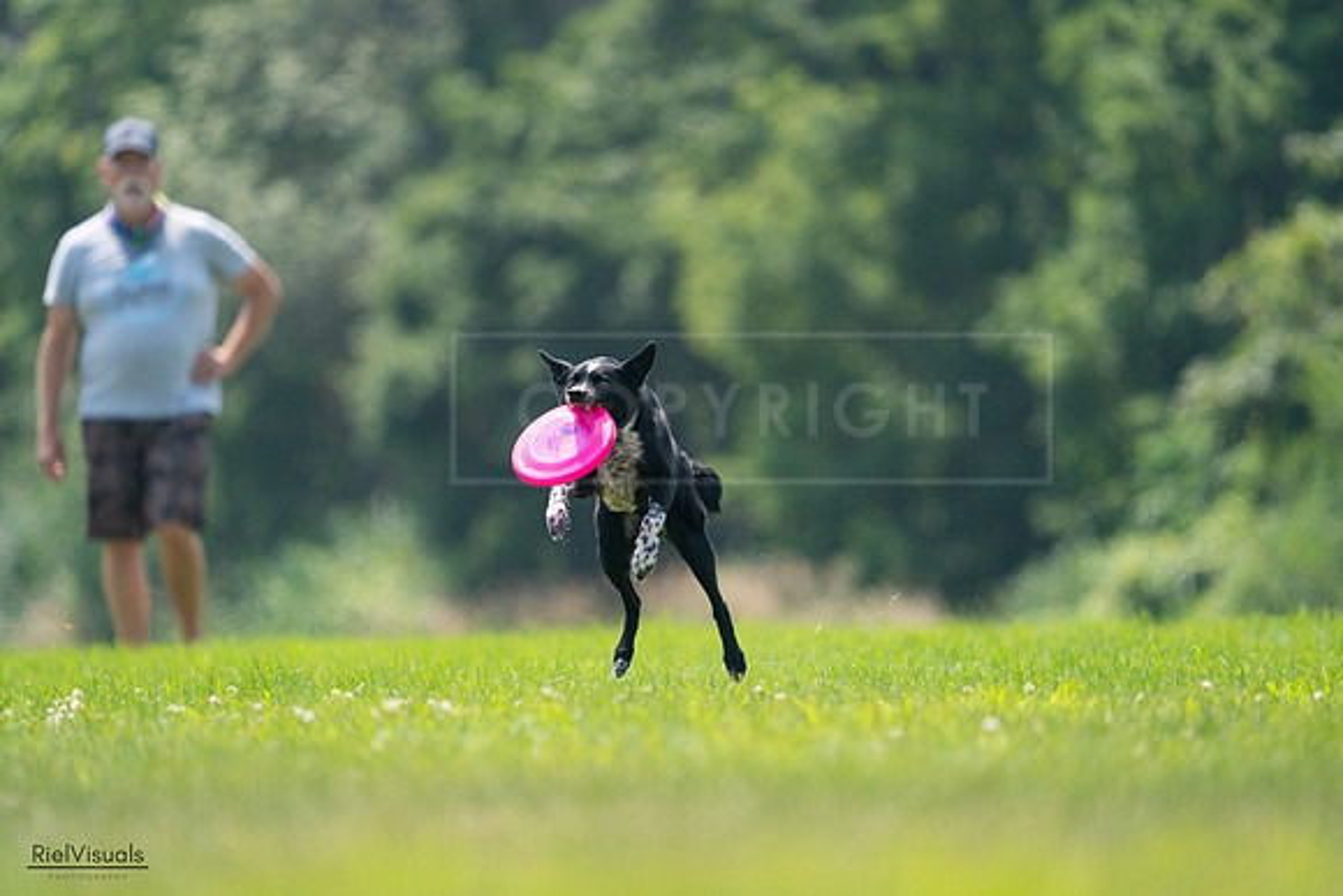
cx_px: 672
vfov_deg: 2.3
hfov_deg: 3.4
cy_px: 448
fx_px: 22388
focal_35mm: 600
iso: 2000
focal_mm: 600
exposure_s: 1/4000
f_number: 6.3
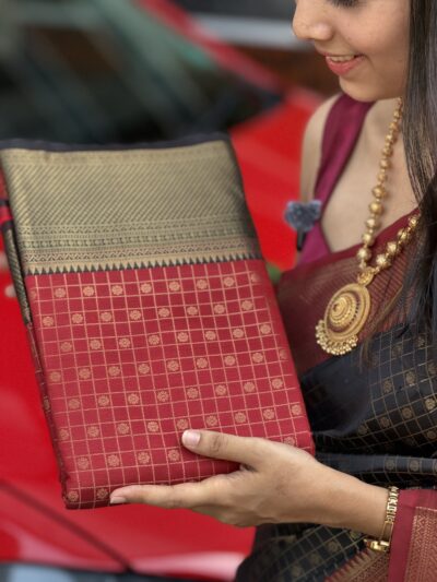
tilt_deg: -17.8
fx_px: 1683
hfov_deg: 14.8
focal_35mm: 100
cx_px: 218
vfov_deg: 19.6
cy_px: 291
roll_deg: +1.0
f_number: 2.8
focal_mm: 16.89
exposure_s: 1/121
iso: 200
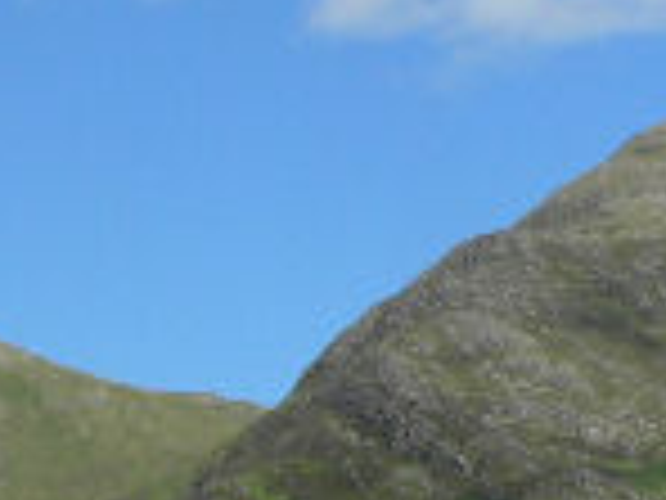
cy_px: 739
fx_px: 3405
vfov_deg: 8.2
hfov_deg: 10.1
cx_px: -770
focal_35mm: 177
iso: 80
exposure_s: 1/500
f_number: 4.6
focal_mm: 6.8
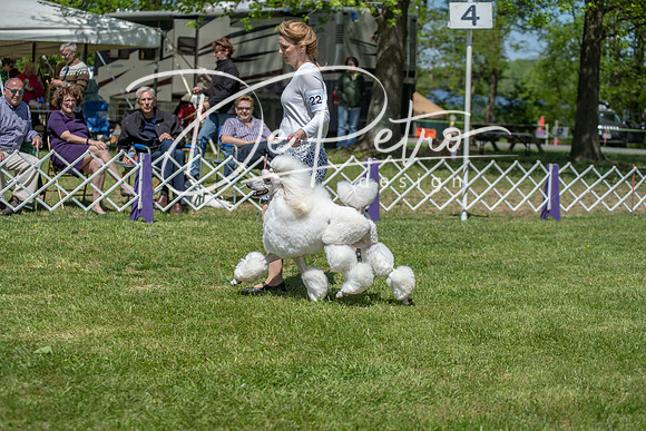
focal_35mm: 70
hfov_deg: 28.8
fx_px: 1256
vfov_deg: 19.5
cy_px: 216
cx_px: 323
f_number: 4
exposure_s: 1/1000
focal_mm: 70
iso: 100
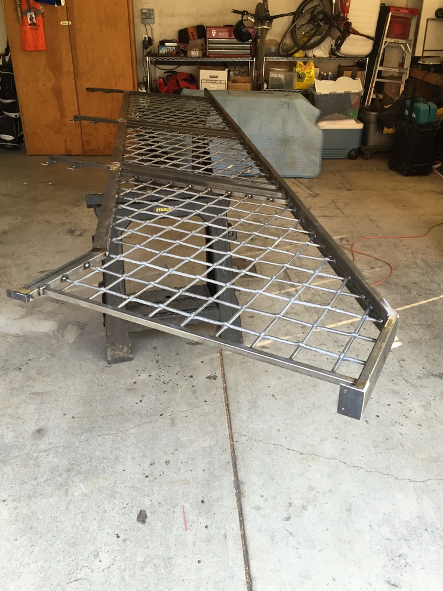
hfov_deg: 46.8
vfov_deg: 60.0
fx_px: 512
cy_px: 293
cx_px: 219
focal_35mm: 30
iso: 32
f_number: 2.2
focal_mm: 4.15
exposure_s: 1/30
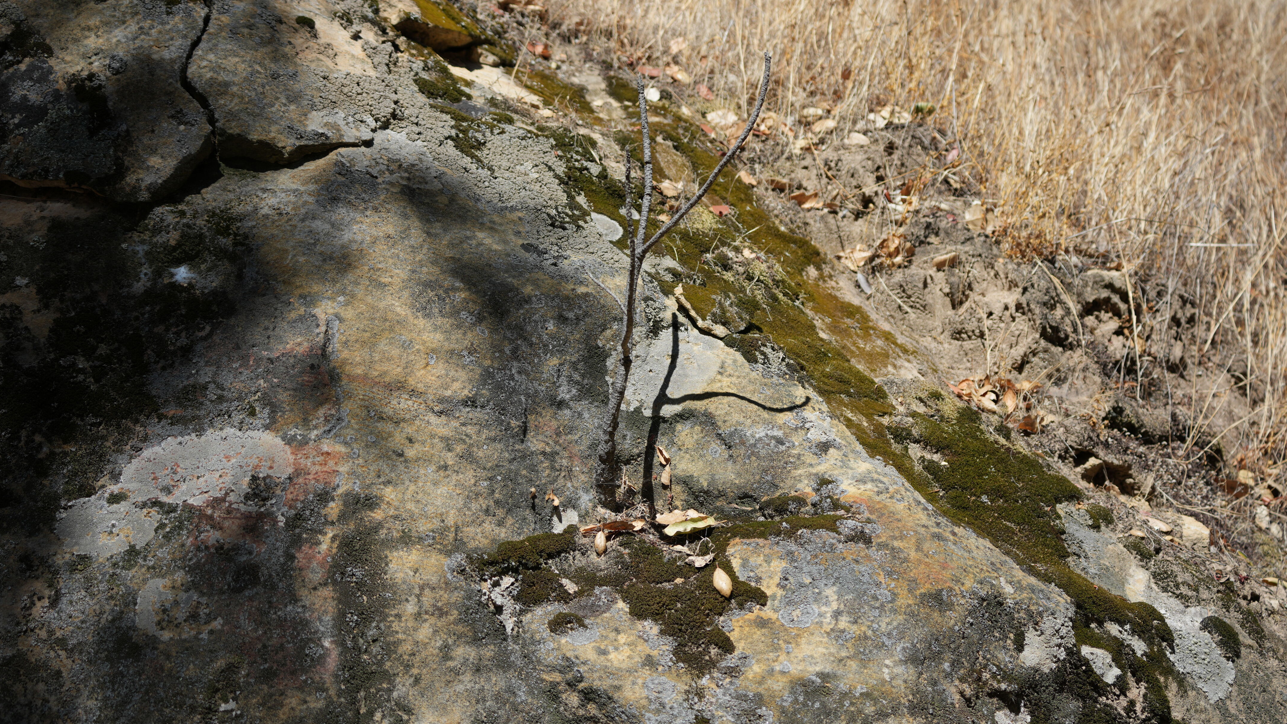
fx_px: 2082
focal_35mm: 61
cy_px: 358
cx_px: 644
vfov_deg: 19.7
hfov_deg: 34.4
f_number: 4.5
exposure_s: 1/1250
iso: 200
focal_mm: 58
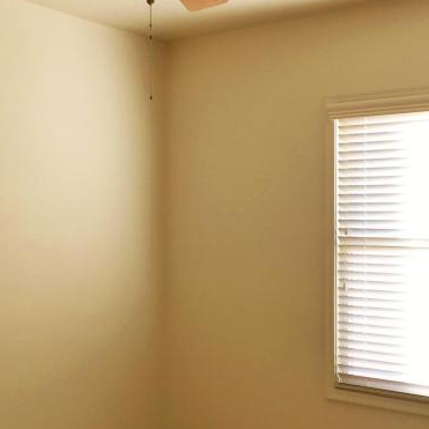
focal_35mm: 53
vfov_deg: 32.2
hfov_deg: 32.2
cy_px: 231
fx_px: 743
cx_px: 236
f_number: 2.2
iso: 40
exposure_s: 1/60
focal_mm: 4.15
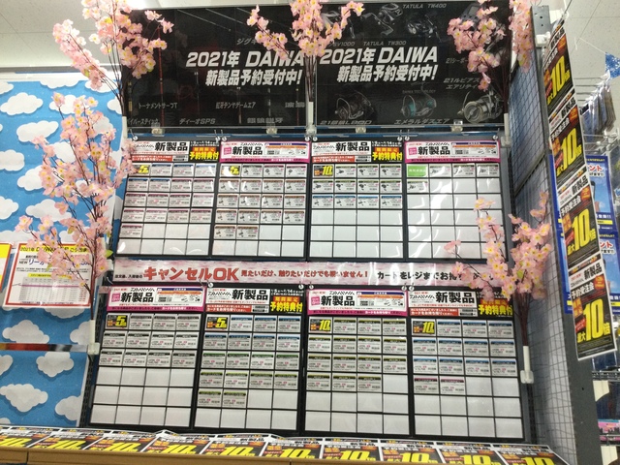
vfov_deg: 45.4
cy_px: 232
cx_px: 310
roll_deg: -1.7
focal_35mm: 31
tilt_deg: +14.7
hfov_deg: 58.4
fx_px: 555
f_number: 2.4
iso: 32
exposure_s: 1/30
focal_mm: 3.3
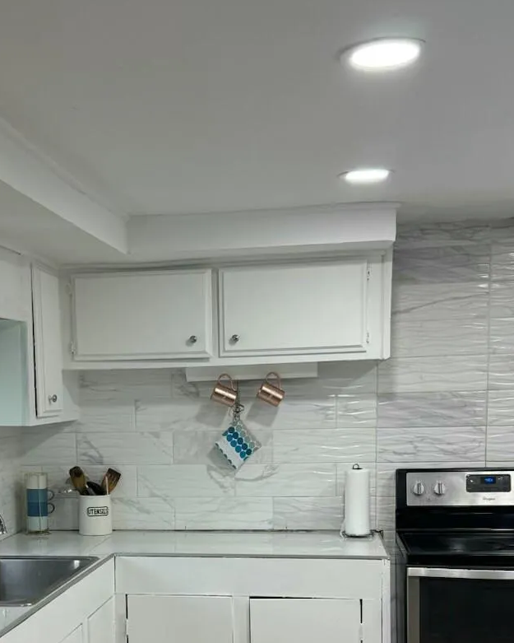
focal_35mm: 48
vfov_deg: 37.7
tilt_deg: -5.4
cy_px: 493
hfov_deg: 31.3
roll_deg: +0.8
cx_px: 188
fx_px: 913
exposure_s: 1/202
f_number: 1.78
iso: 200
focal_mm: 6.76
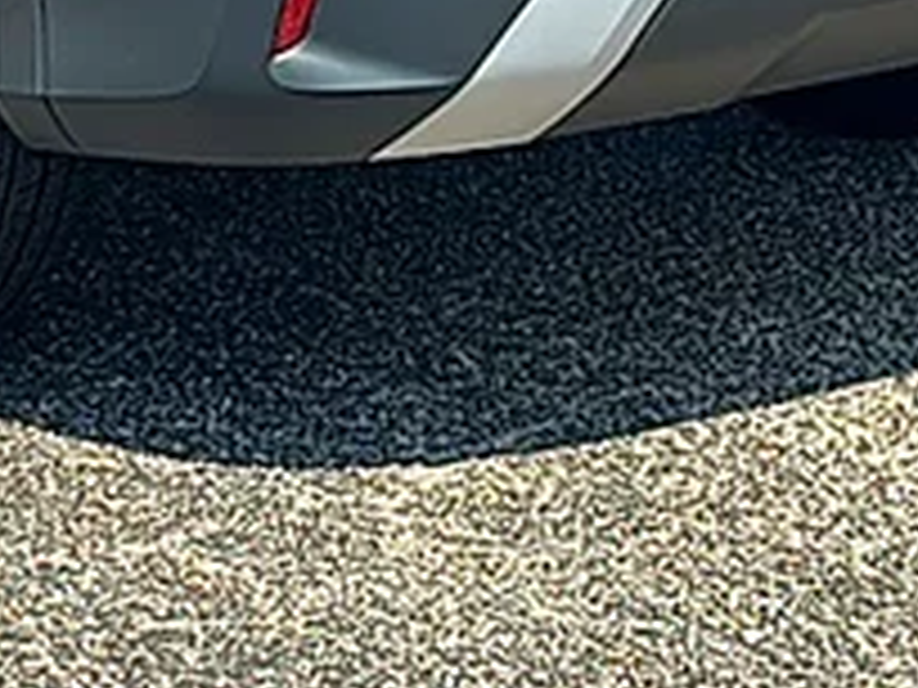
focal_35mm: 144
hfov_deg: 13.5
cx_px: 22
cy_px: -465
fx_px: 3819
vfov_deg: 9.9
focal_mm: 6.86
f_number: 1.78
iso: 80
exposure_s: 1/1957
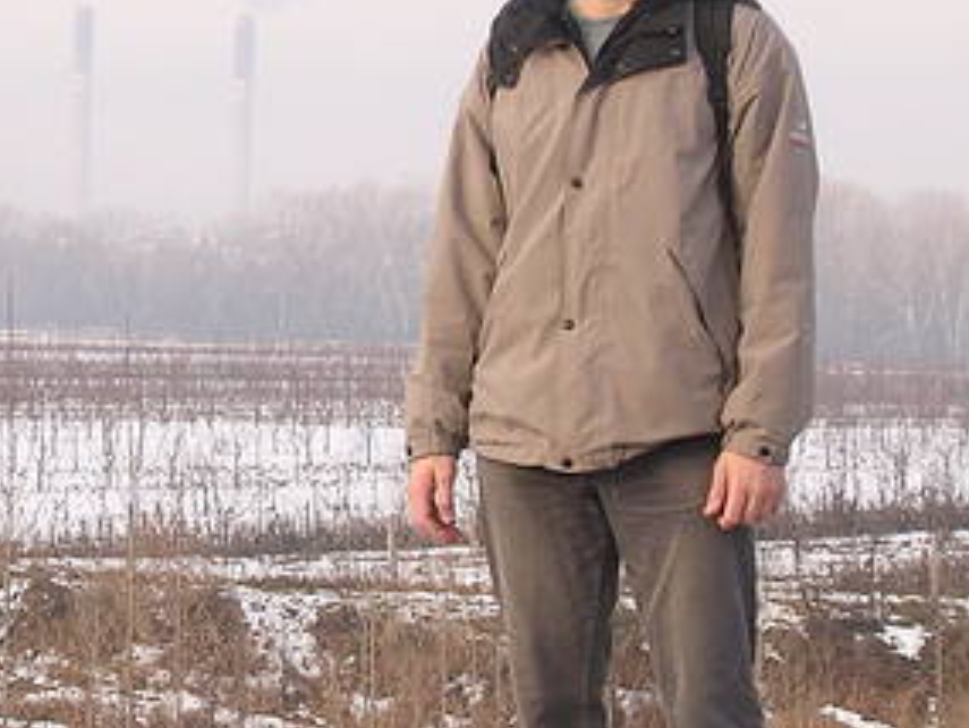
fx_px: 5405
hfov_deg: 10.2
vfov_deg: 7.7
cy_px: 293
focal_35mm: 193
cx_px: 190
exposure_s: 1/122
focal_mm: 13
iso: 100
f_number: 4.1
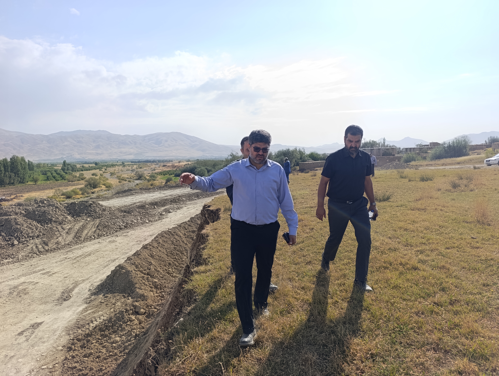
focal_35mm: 23
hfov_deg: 73.8
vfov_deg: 59.0
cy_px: 188
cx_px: 250
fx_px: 332
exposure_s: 1/481
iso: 50
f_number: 1.6
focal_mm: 6.14
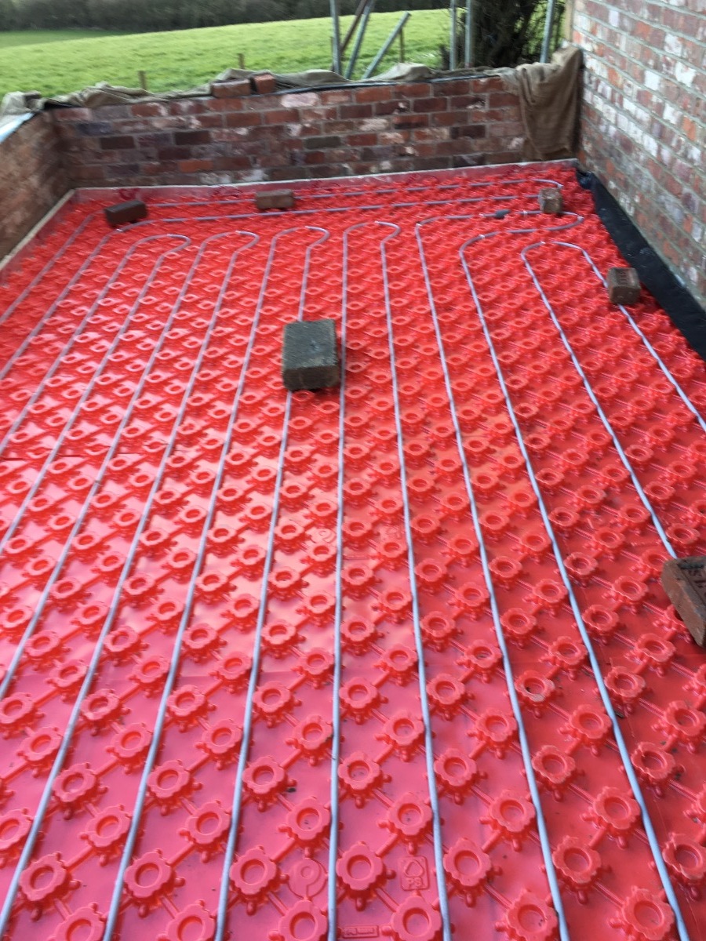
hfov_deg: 48.2
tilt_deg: -33.5
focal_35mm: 29
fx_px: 789
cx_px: 353
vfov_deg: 61.7
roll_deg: +6.5
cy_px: 470
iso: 25
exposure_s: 1/50
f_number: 2.2
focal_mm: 4.15
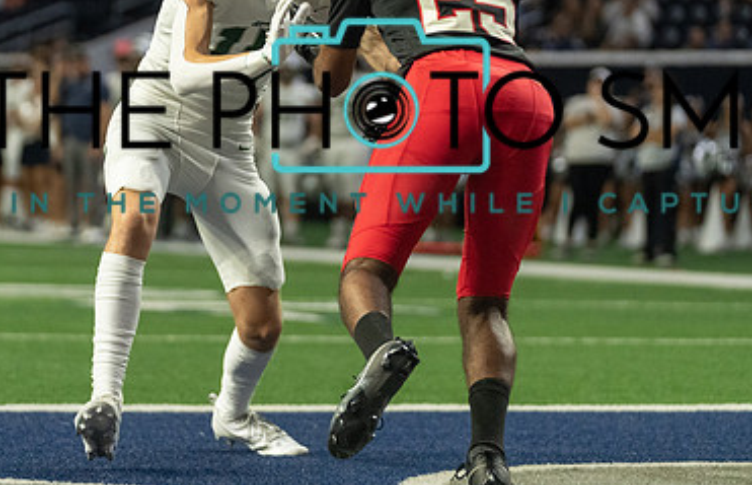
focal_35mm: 217
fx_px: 4486
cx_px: 271
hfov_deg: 9.6
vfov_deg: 6.2
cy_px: 71
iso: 4000
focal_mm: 127
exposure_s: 1/1000
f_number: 2.8
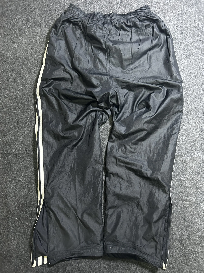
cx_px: 102
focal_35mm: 26
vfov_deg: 67.3
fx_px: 204
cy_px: 136
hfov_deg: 53.1
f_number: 1.5
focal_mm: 5.7
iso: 500
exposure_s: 1/33
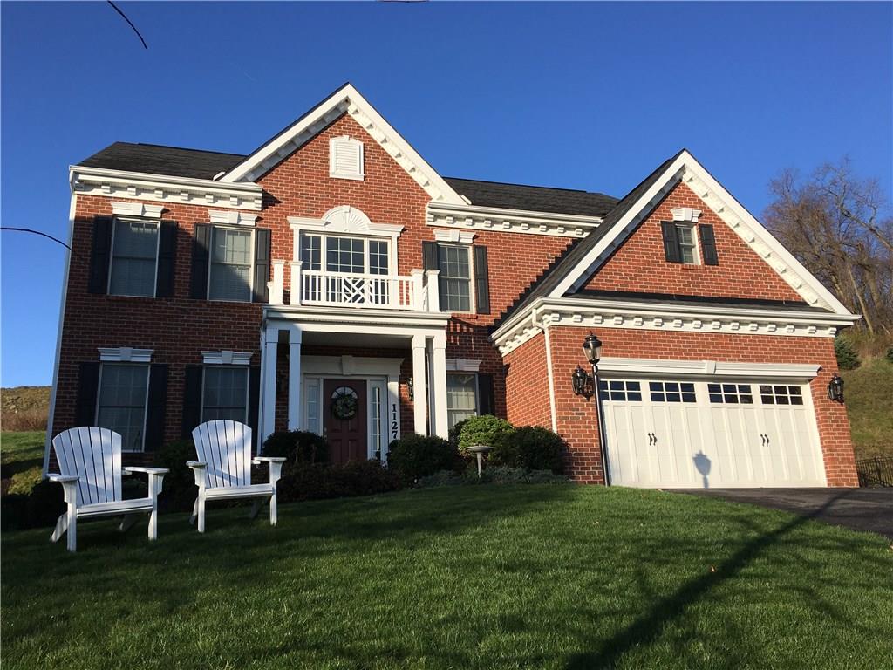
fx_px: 748
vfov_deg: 48.2
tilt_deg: +16.3
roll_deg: +1.3
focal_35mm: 29
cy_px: 335
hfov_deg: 61.7
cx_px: 446
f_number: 2.2
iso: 25
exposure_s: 1/1709
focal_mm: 4.15
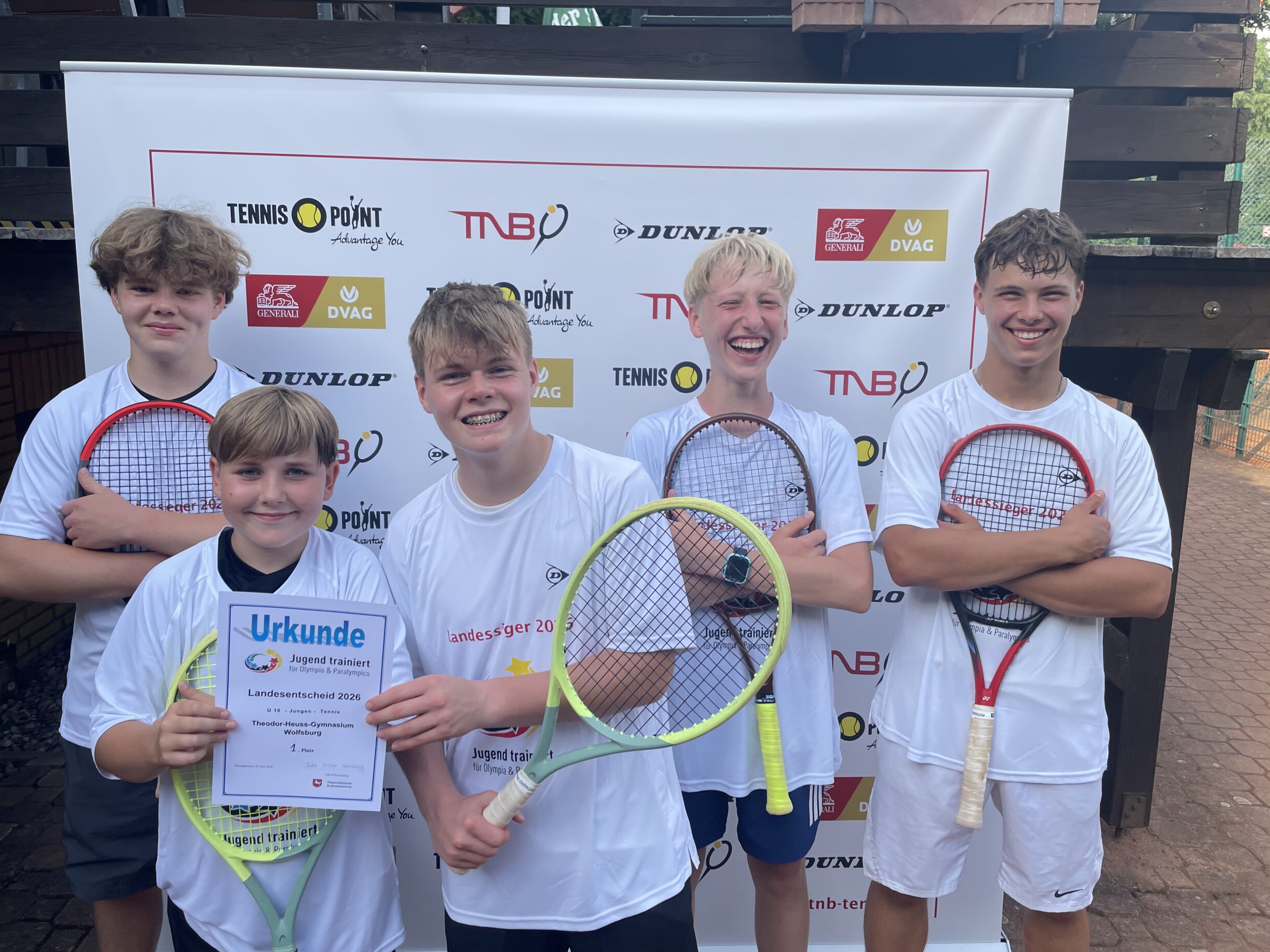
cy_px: 476
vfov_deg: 51.4
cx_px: 633
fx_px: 991
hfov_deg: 65.3
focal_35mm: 27
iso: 32
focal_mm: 4.2
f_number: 1.6
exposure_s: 1/947
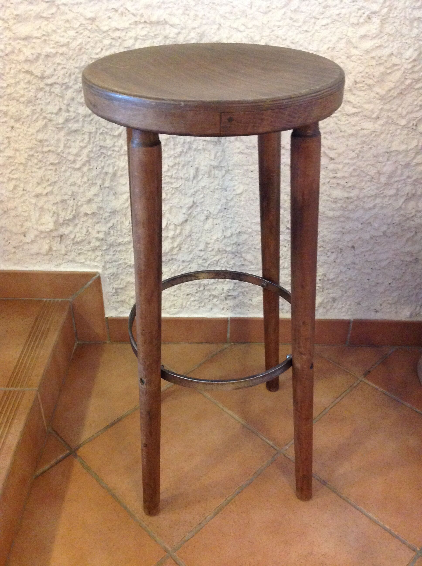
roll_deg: +1.2
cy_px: 283
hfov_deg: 40.6
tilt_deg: -33.5
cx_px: 211
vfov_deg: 52.7
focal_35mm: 35
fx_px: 570
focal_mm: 4.28
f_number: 2.4
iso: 500
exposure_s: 1/15
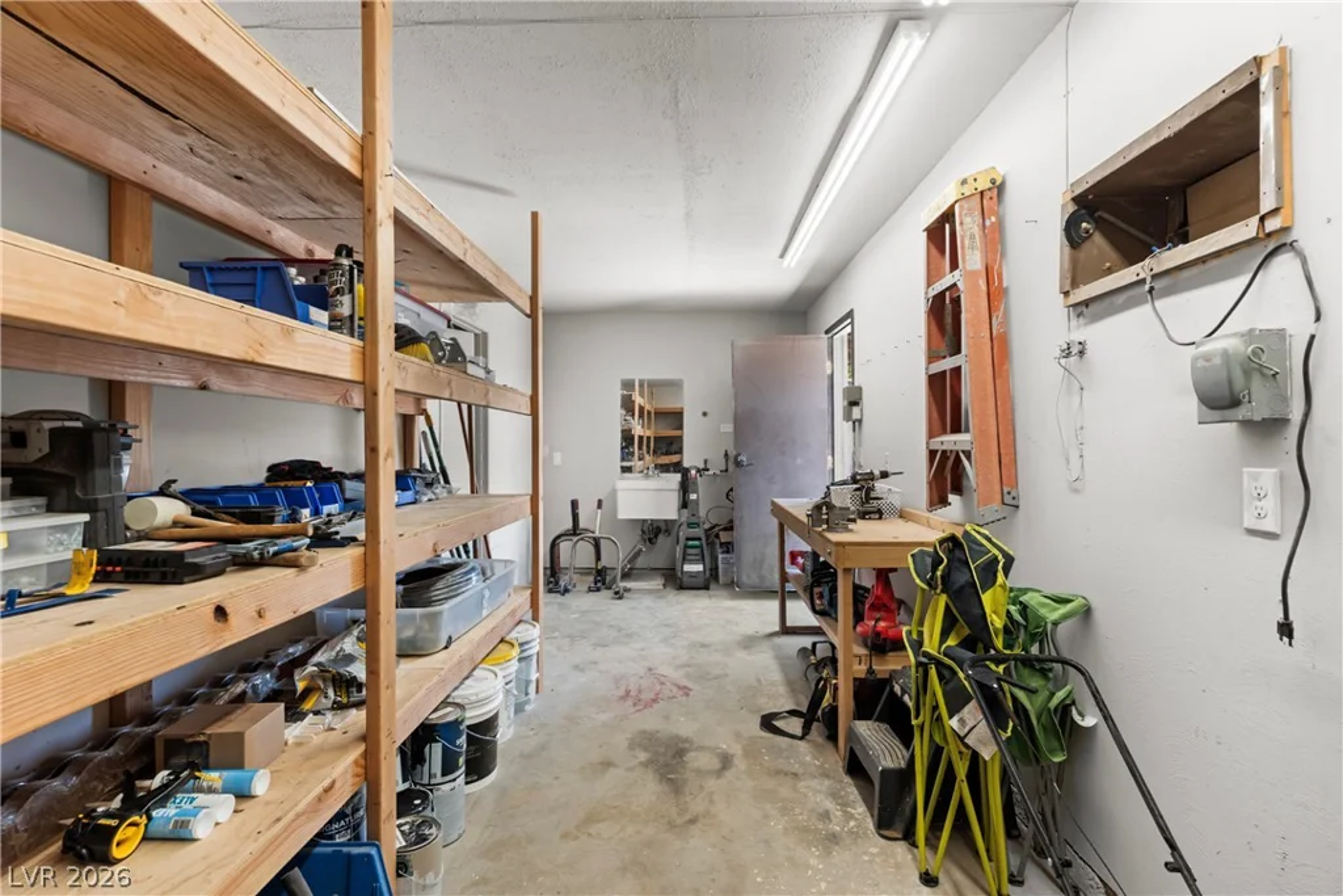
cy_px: 448
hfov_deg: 93.3
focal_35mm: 17
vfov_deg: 70.5
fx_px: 634
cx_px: 672
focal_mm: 17
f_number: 8
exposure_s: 1/50
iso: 400
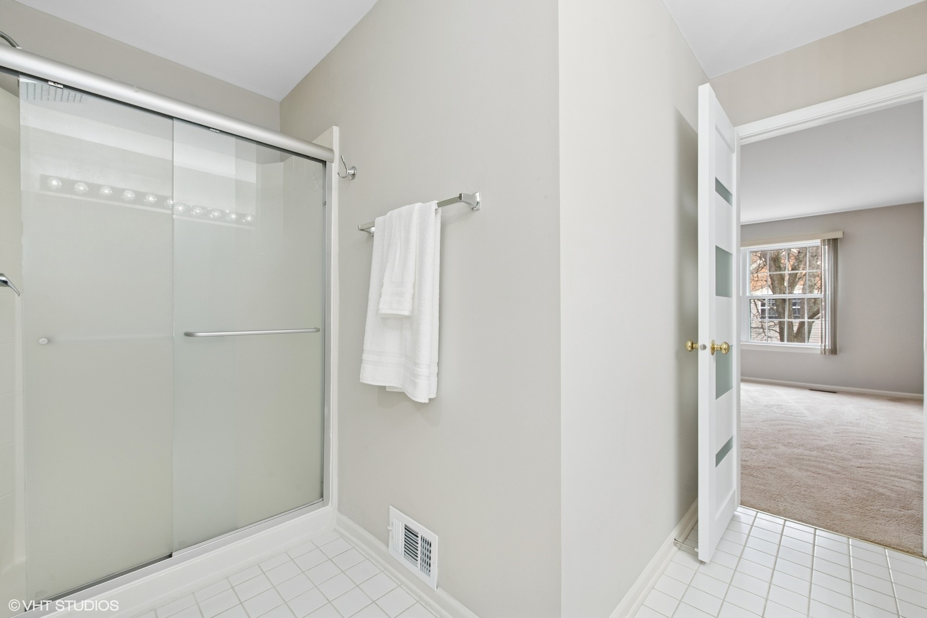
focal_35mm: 15
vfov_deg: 77.3
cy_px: 309
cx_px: 464
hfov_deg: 100.4
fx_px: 386
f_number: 9.5
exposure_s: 1/30
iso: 200
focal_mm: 15
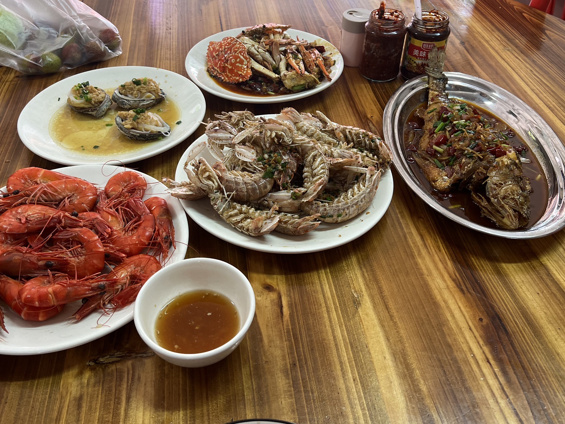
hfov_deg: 55.3
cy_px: 162
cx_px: 254
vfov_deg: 42.7
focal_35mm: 33
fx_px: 539
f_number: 1.5
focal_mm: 5.7
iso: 125
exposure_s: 1/114
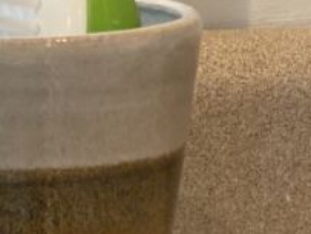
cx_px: -199
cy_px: 245
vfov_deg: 8.3
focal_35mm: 179
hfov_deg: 10.5
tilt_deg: -12.6
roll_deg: +0.8
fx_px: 1611
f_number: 2
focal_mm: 6
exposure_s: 1/40
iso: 125
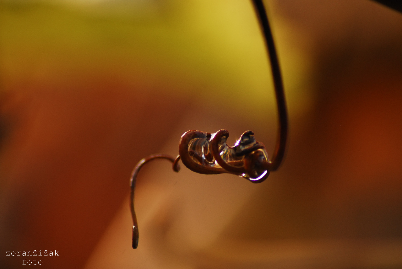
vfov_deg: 3.1
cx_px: 201
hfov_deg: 4.6
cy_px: 134
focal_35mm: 450
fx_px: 5031
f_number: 5.6
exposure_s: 1/200
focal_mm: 300
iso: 400
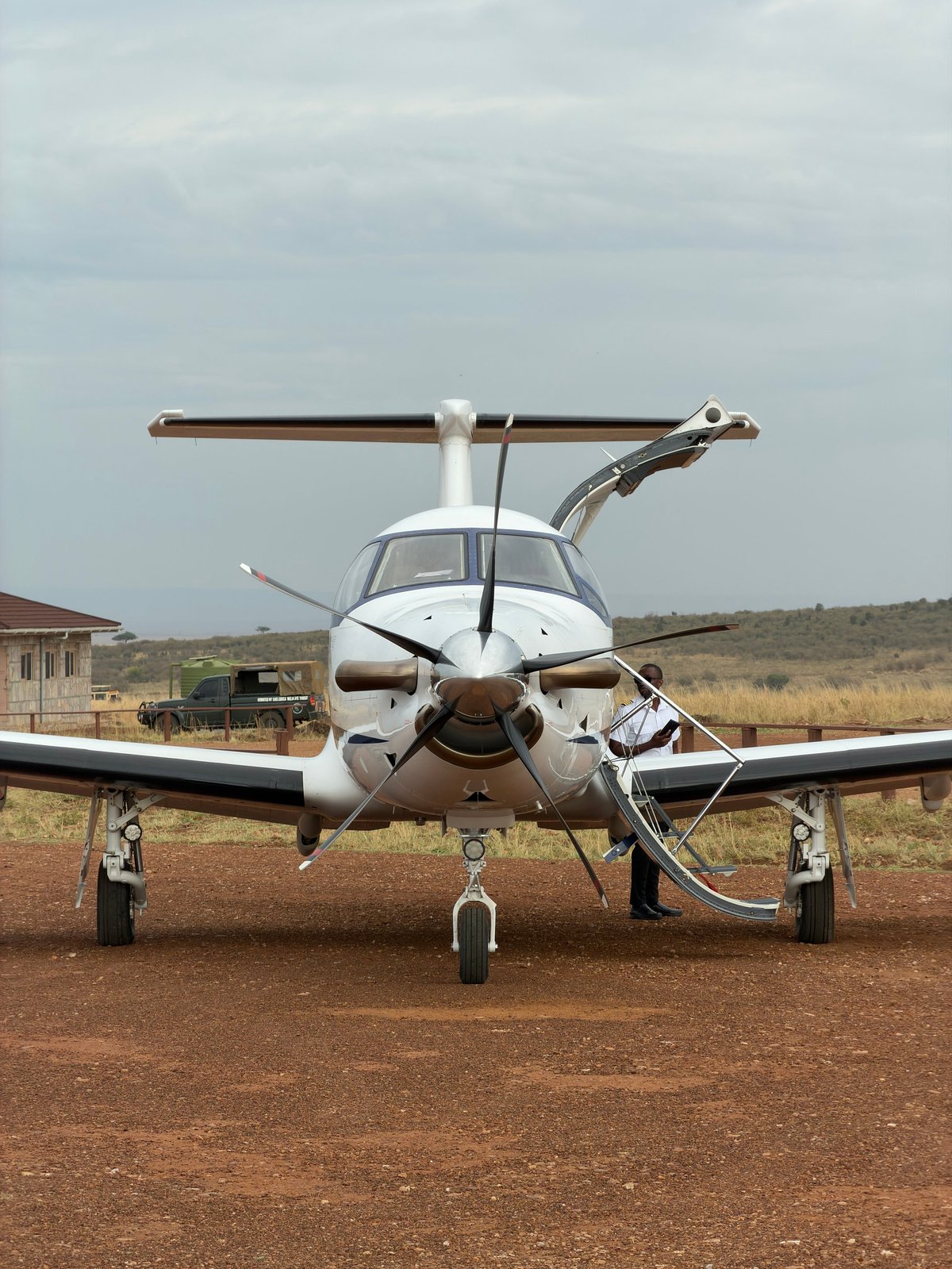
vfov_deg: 19.6
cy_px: 634
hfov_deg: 14.8
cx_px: 476
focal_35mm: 100
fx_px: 3665
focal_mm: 16.89
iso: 50
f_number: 2.8
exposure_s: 1/421
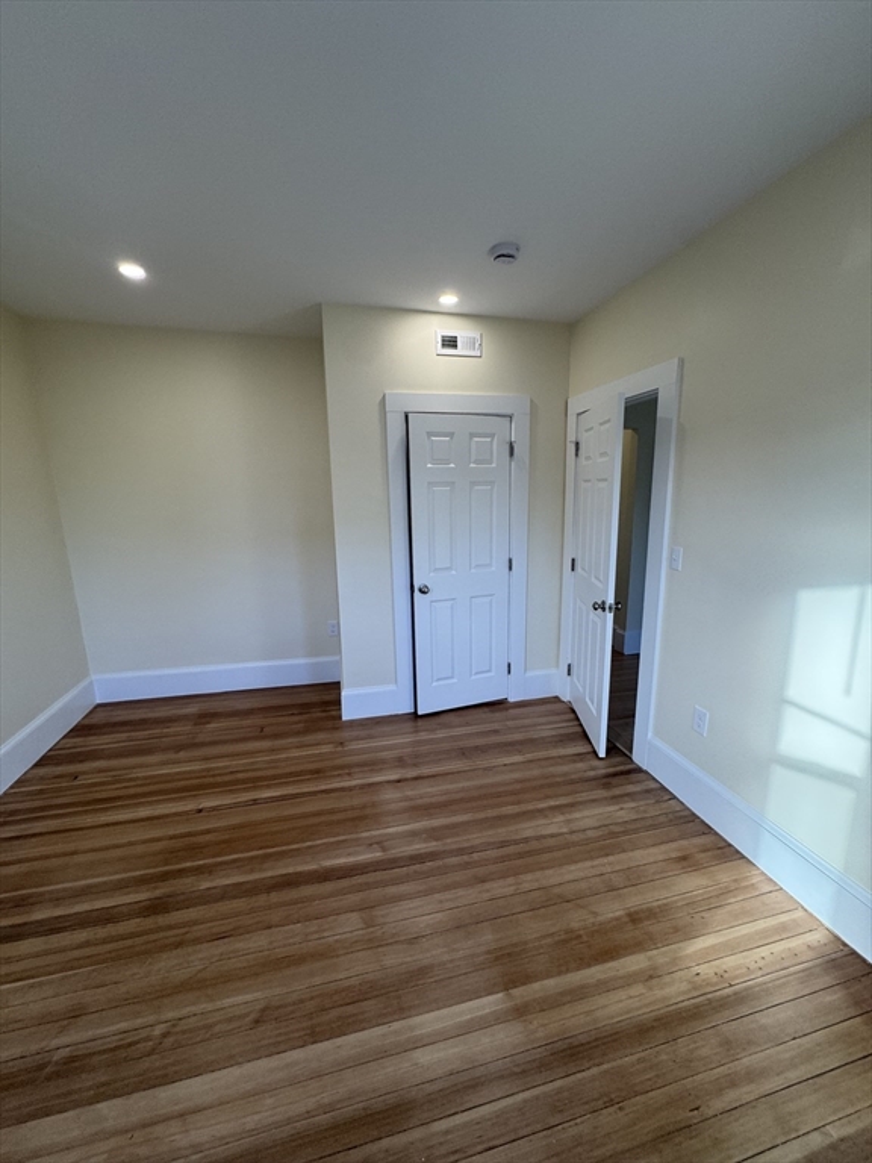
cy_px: 582
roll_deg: +1.1
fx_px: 470
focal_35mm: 14
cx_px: 436
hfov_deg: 85.7
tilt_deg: -9.7
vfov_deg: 102.1
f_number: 2.2
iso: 125
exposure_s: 1/120
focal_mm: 2.22
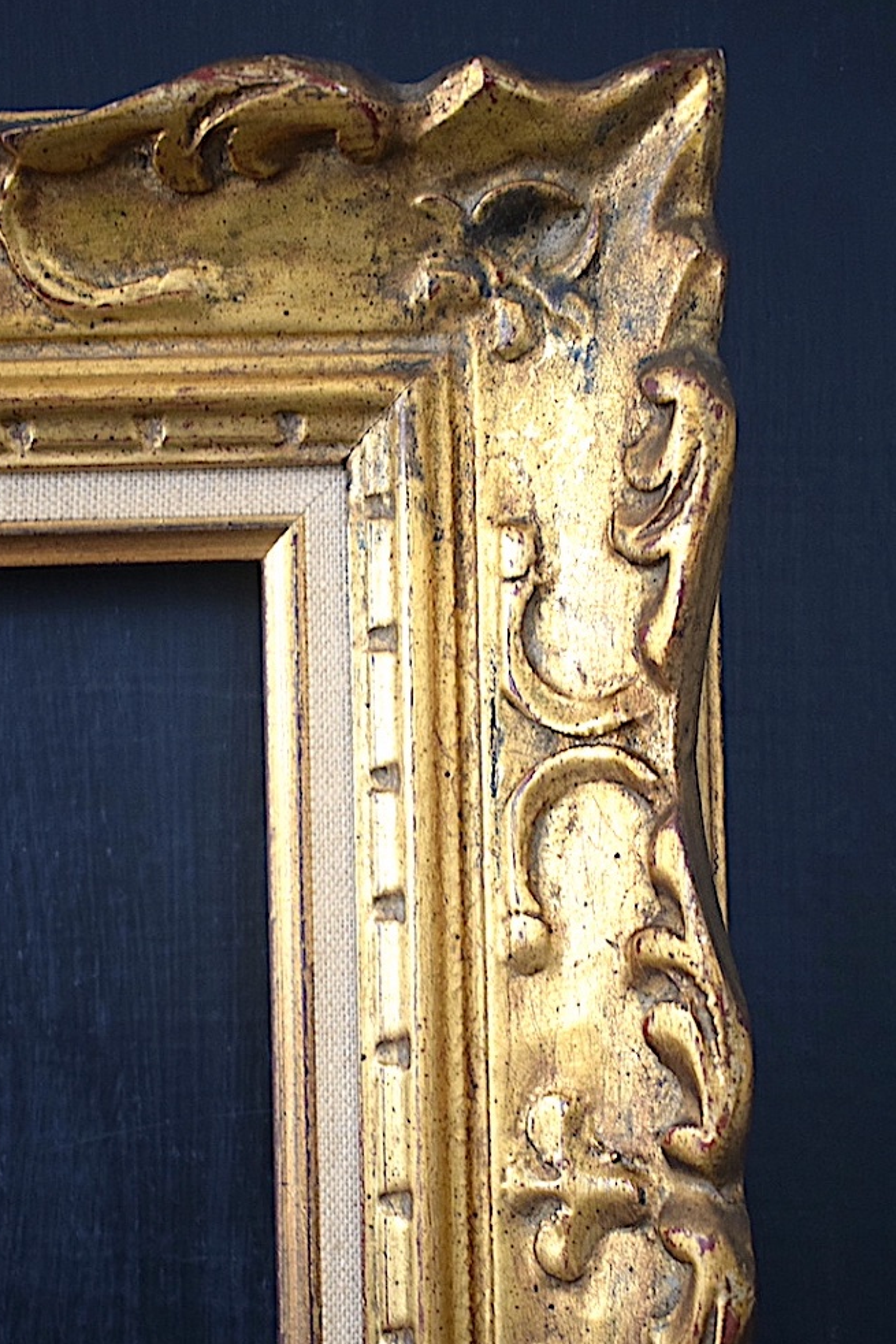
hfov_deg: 24.6
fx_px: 2052
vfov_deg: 36.1
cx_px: 398
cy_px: 813
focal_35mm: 55
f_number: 4.2
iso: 1400
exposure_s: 1/60
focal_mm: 30
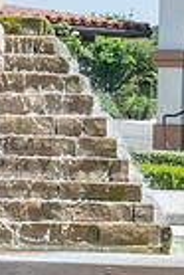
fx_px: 1185
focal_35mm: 155
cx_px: -83
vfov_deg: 13.2
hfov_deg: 8.7
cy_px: 138
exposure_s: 1/160
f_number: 11
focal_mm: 32
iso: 200
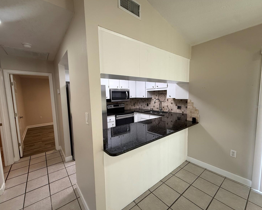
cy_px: 106
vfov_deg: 84.0
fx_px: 116
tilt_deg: -4.6
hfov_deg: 96.8
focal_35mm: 15
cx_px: 128
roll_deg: +1.7
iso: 160
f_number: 2.2
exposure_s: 1/120
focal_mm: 2.22
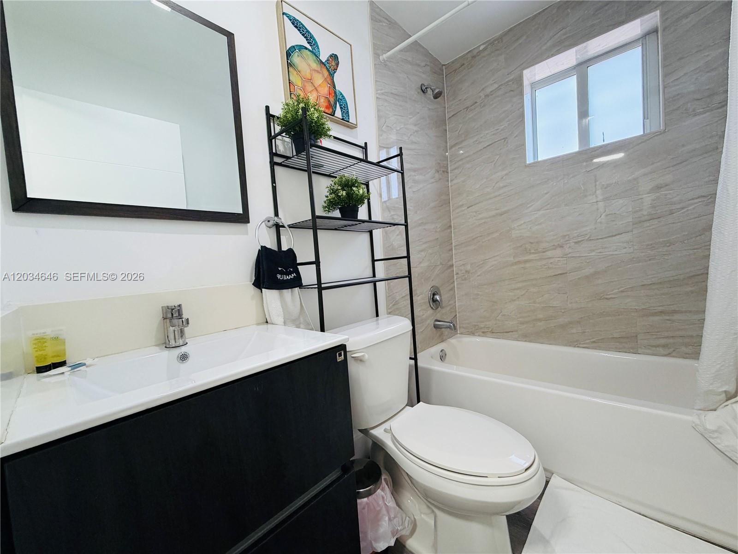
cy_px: 277
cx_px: 369
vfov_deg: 85.7
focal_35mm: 14
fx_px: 298
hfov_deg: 102.1
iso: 250
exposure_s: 1/120
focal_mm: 2.22
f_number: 2.2
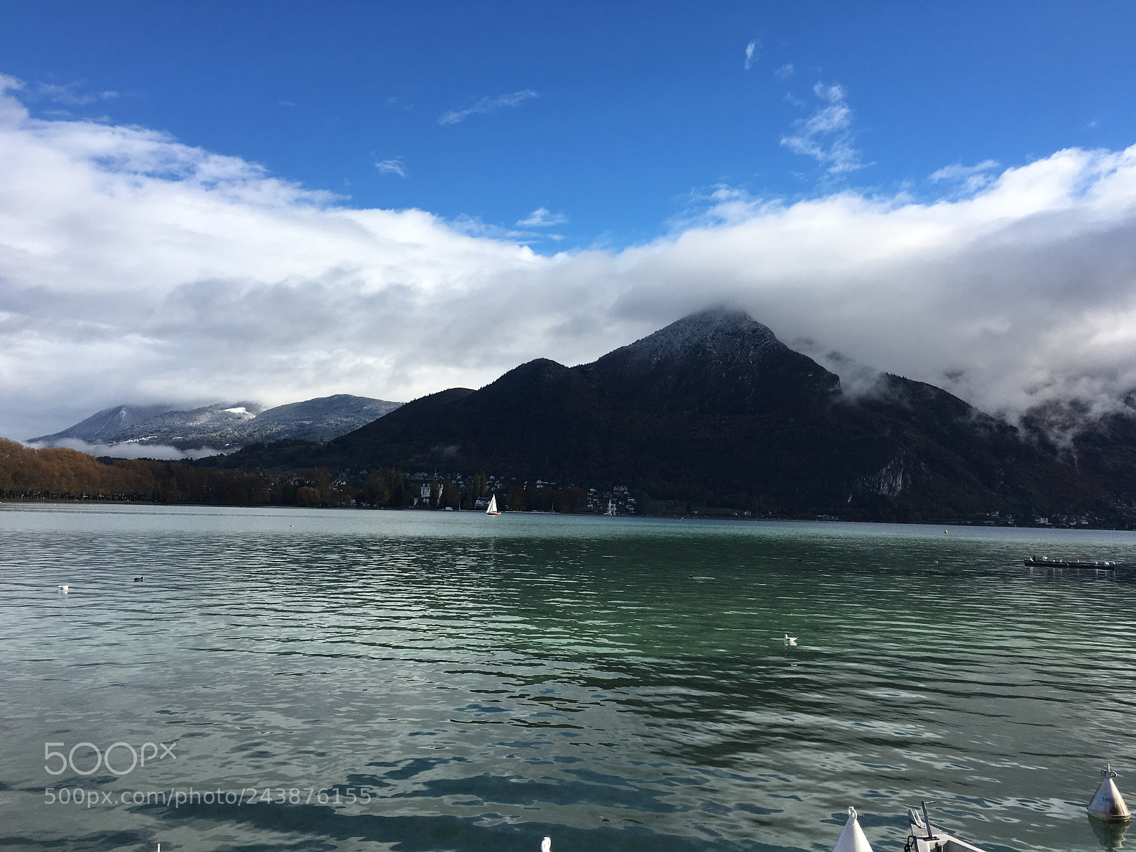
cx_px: 568
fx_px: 952
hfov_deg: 61.7
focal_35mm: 29
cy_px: 426
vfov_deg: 48.2
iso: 25
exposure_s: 1/1709
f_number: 2.2
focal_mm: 4.15
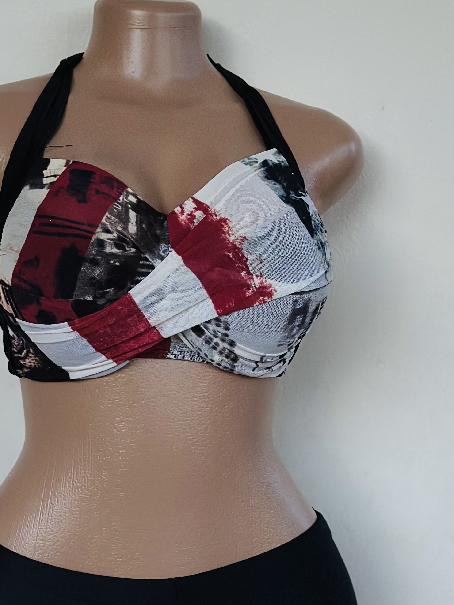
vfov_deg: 25.9
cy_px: 382
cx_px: 197
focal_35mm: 75
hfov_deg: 19.6
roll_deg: -0.9
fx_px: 1312
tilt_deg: -13.6
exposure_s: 1/15
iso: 1250
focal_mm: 6.86
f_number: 1.78
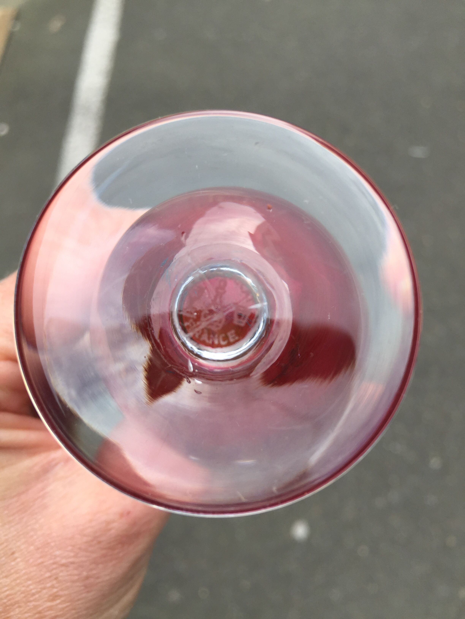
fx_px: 519
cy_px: 310
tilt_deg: -61.3
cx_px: 232
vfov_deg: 61.7
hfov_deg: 48.2
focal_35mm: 29
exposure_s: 1/455
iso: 32
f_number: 2.2
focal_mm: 4.15
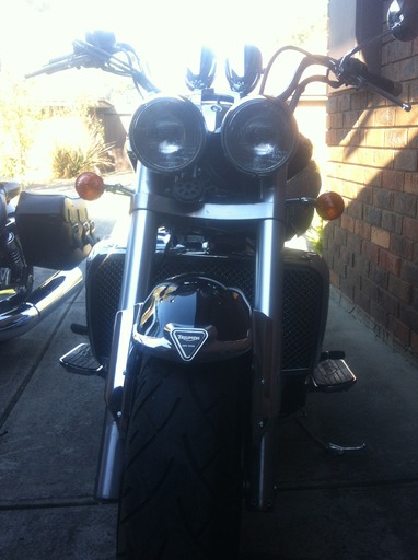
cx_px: 236
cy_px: 283
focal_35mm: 41
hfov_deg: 35.0
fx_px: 662
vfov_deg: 45.8
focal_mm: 3.85
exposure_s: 1/120
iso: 80
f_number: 2.8
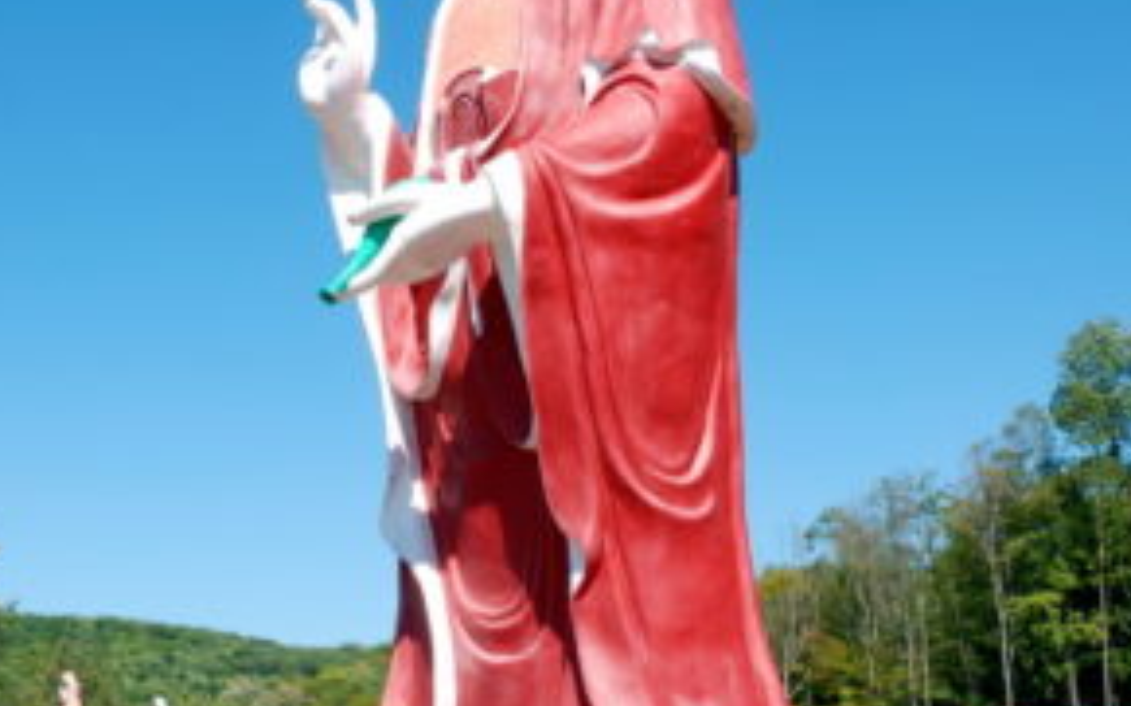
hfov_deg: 35.1
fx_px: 1787
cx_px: 501
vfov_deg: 22.3
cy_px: 296
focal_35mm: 58
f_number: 18
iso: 100
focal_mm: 22
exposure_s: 1/40
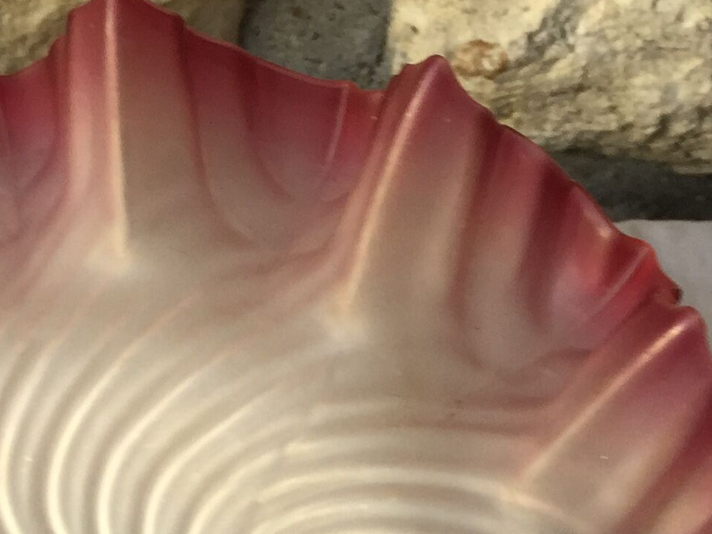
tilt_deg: -65.0
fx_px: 2015
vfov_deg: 14.1
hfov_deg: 19.5
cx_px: 27
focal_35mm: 98
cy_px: 794
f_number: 2.2
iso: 32
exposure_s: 1/50
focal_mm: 4.15
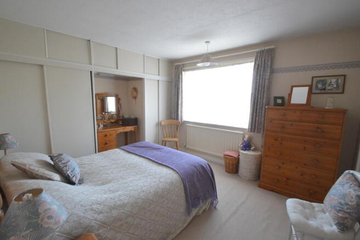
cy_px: 120
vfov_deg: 77.2
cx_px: 180
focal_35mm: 15
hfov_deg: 100.4
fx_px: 150
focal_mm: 10
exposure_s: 1/25
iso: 3200
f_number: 13
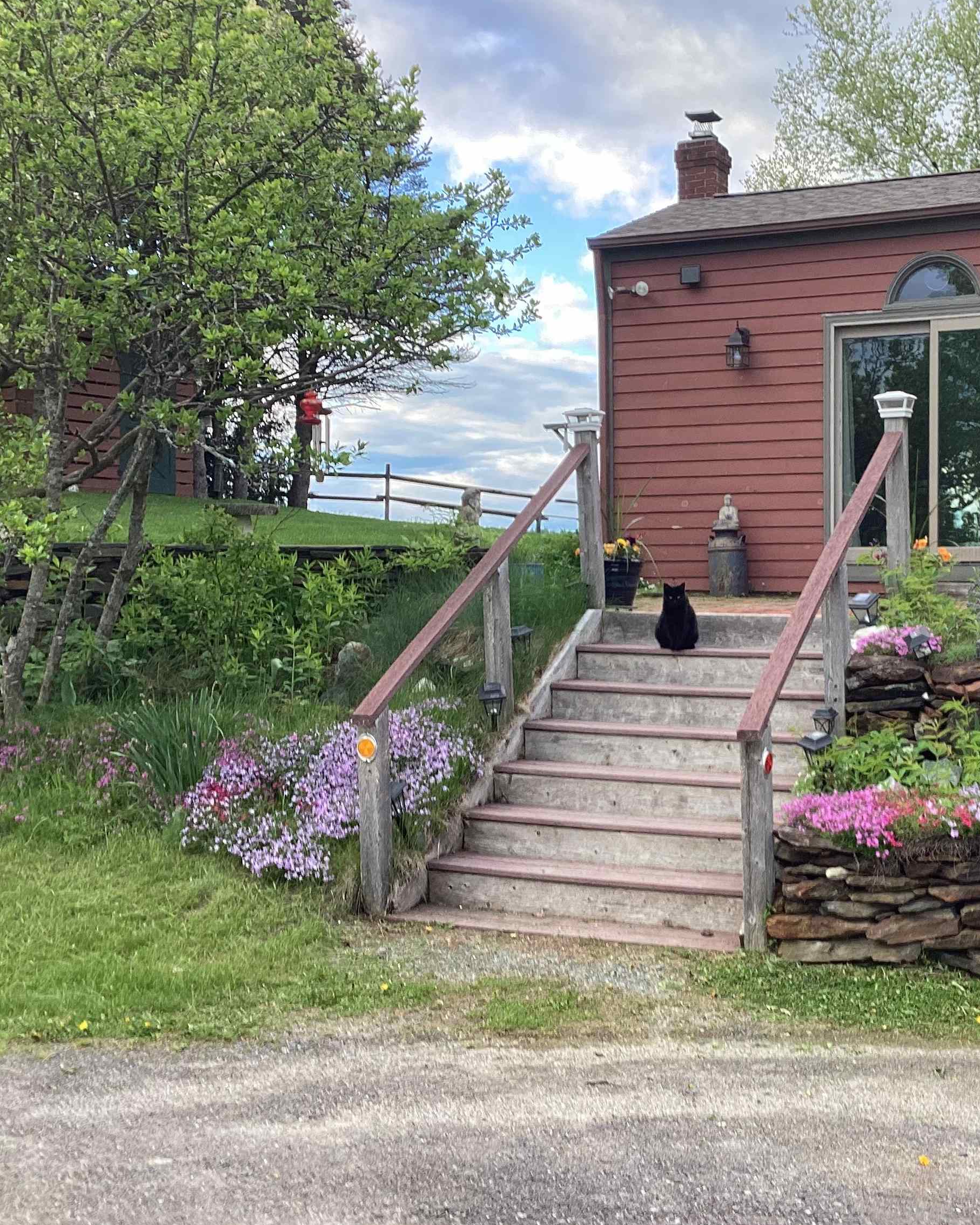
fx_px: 1486
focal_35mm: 41
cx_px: 726
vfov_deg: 44.8
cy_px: 610
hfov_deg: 35.7
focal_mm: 3.3
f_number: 2.4
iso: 40
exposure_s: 1/120
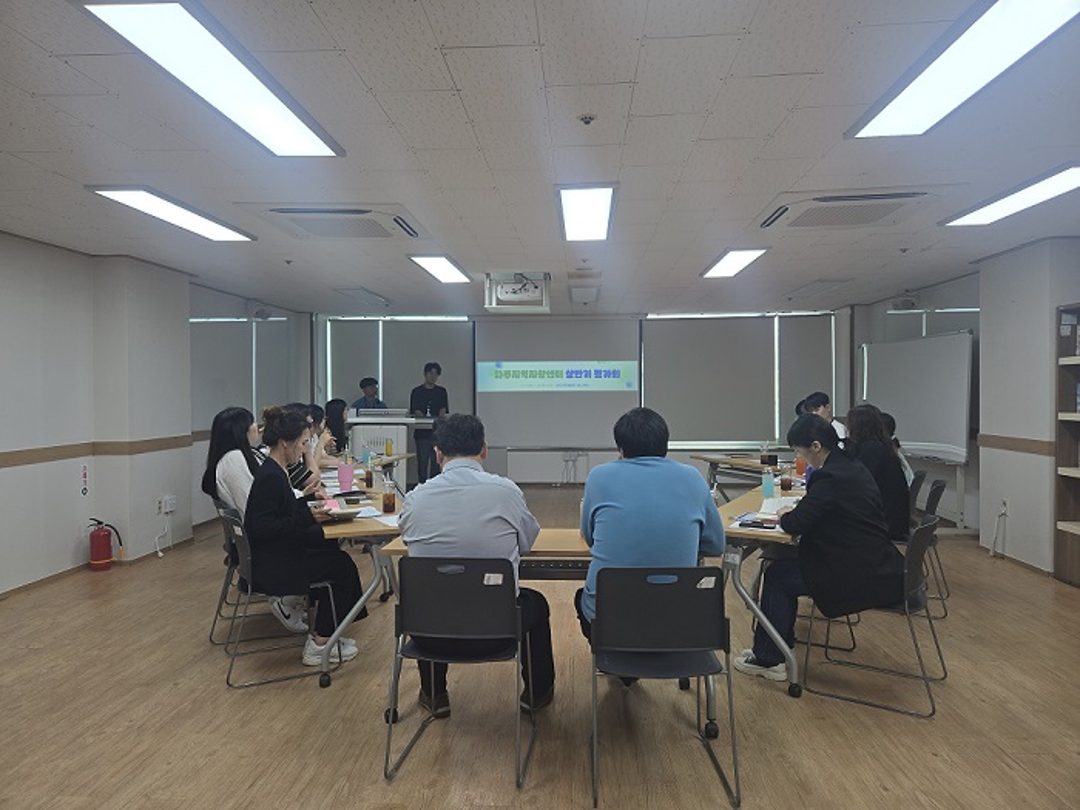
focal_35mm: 23
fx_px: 718
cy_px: 405
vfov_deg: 58.9
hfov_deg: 73.9
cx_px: 540
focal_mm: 5.4
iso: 40
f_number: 1.8
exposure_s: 1/120
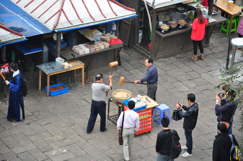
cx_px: 122
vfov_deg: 8.7
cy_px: 80
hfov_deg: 13.1
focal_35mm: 158
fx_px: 1062
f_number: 5.6
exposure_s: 1/60
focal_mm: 105
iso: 200
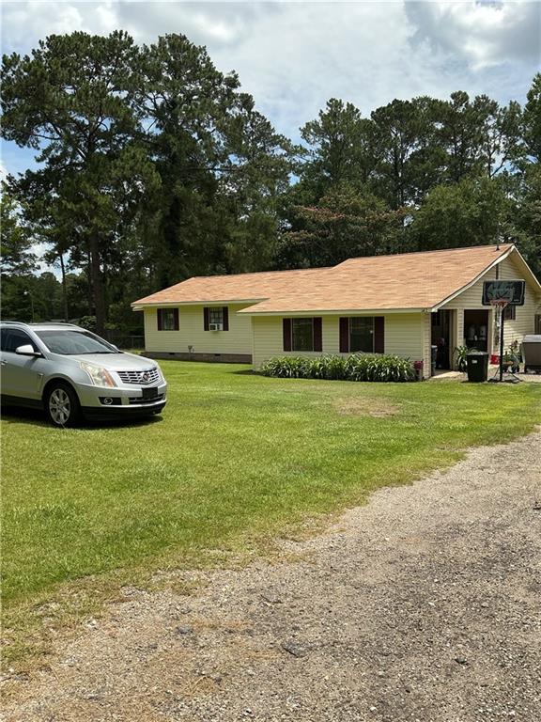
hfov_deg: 48.2
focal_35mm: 29
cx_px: 270
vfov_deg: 61.7
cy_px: 361
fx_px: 604
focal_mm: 3
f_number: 1.8
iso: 25
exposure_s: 1/1848
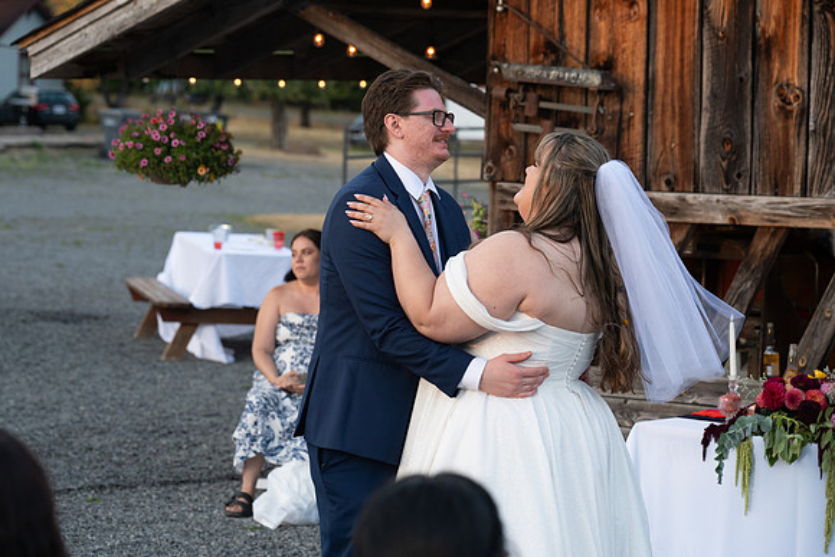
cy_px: 278
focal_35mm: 116
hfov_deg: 17.6
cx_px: 418
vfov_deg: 11.8
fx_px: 2691
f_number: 5.6
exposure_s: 1/160
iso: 400
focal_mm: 116
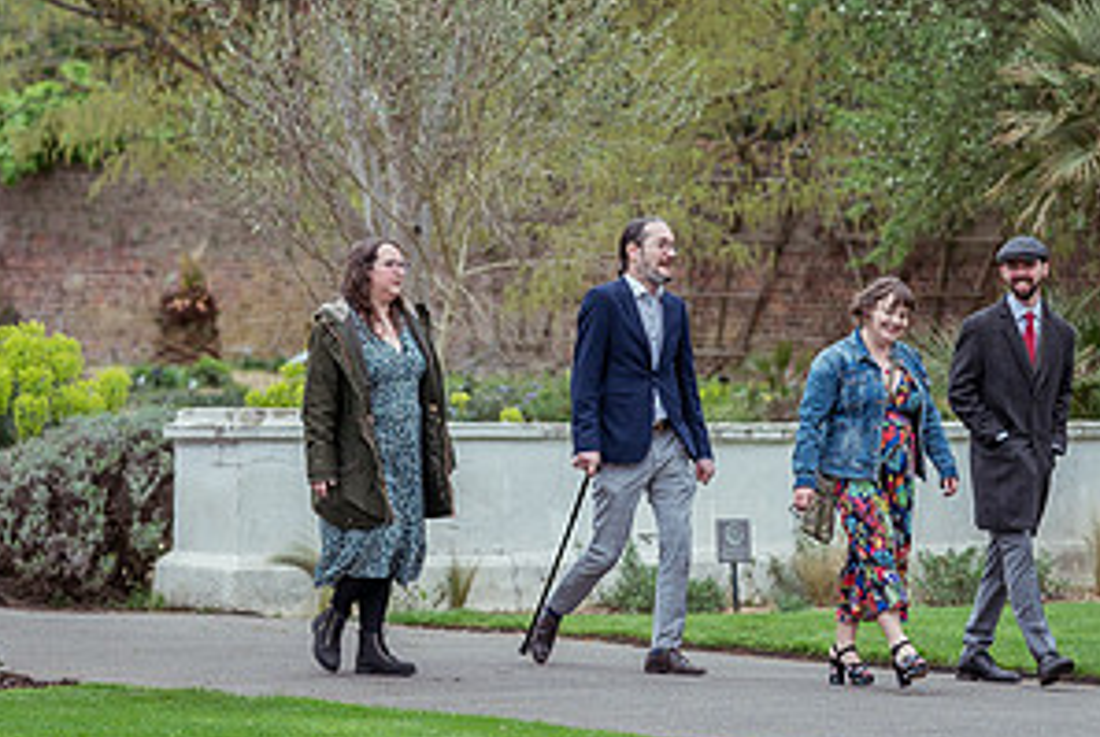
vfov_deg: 6.2
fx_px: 6793
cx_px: 497
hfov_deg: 9.3
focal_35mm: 222
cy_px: 183
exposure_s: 1/3200
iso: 180
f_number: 1.8
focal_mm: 85
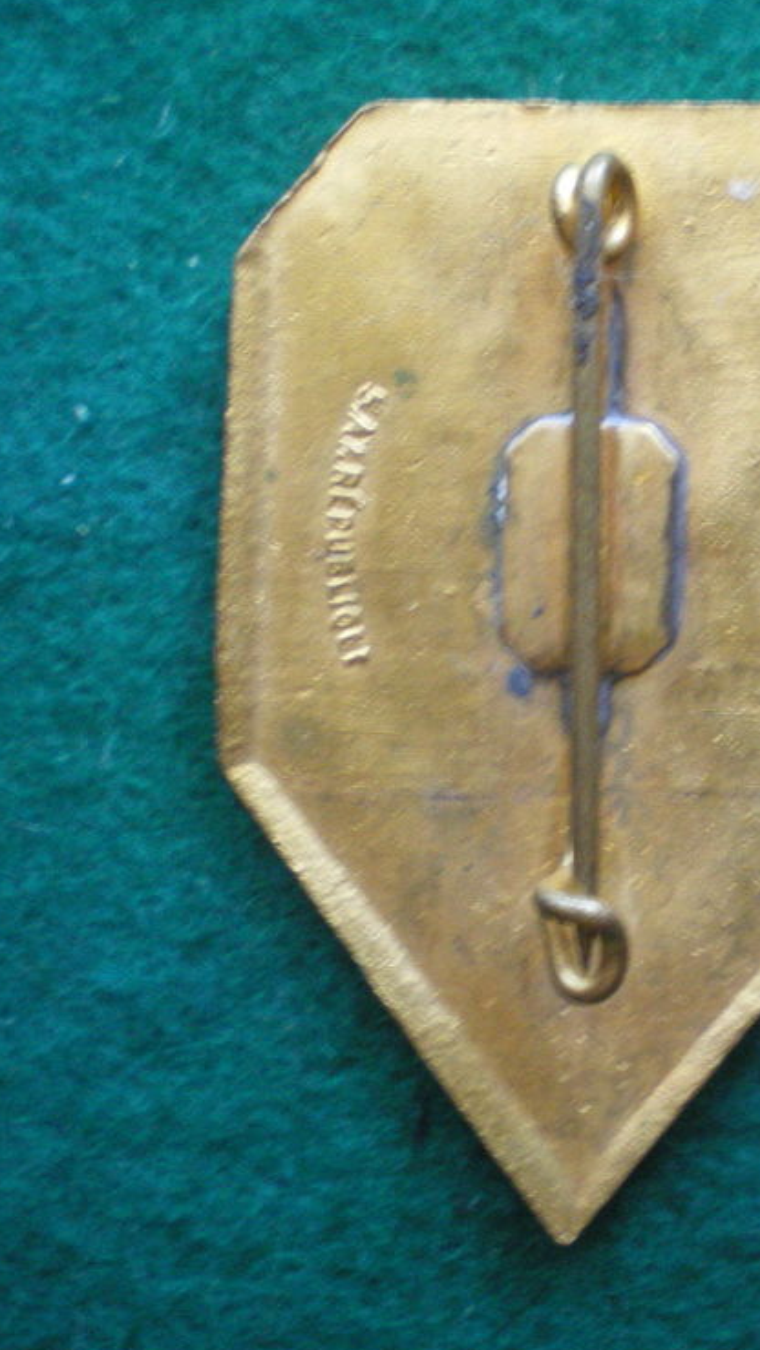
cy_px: 674
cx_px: 621
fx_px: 2005
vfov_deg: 37.2
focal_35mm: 56
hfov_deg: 21.2
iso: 400
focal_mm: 6.3
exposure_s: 1/13
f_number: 3.1
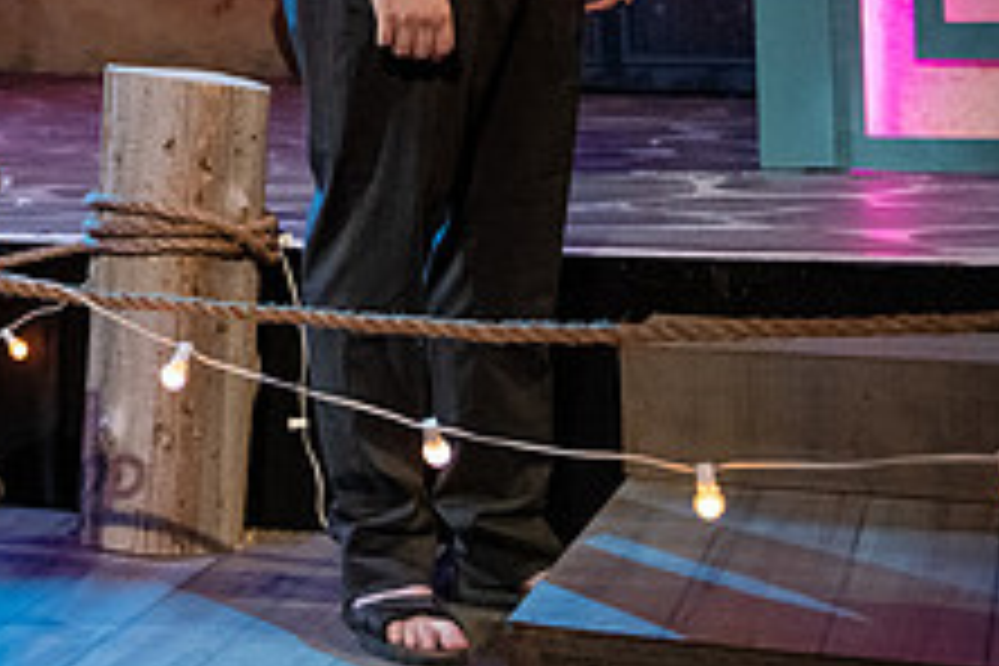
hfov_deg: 20.2
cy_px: -97
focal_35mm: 94
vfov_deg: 14.2
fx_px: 2608
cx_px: -234
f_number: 2.8
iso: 6400
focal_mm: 36
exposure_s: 1/250
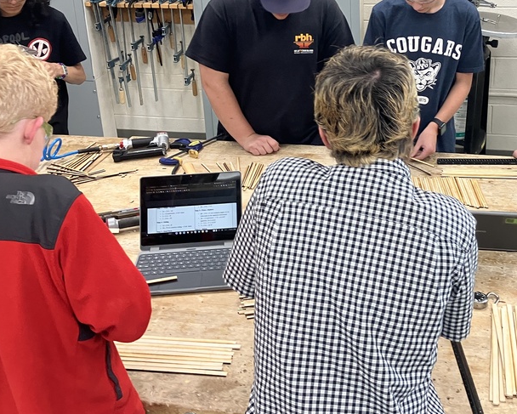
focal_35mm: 46
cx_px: 383
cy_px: 108
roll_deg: +0.2
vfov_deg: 32.2
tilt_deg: -20.4
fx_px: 704
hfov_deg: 39.3
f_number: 1.8
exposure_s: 1/60
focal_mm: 3.99
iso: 80
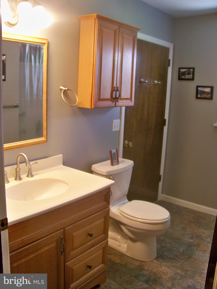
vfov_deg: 55.4
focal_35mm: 33
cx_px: 108
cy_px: 144
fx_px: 276
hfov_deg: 42.9
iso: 160
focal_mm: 5.85
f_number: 2.8
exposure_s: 1/30
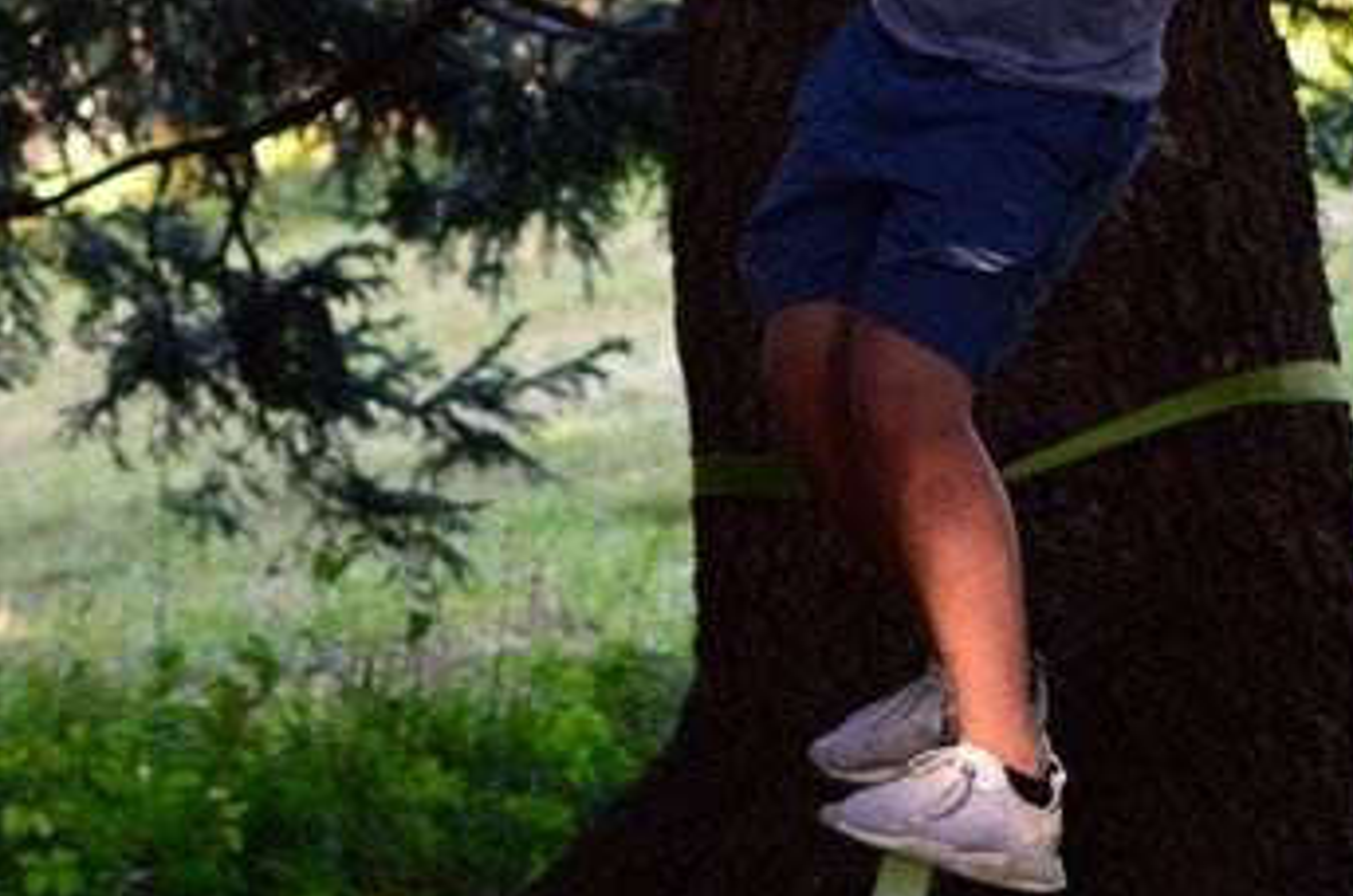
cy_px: -143
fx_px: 5870
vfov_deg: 8.6
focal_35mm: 156
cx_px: 971
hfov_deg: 13.1
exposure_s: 1/500
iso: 200
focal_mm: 35
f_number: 1.8
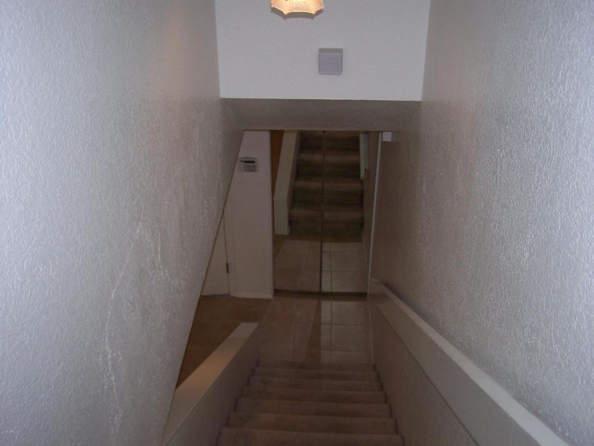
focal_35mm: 38
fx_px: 652
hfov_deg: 49.0
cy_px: 223
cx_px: 297
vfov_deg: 37.7
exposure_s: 1/60
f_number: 2.8
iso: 80
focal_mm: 6.3
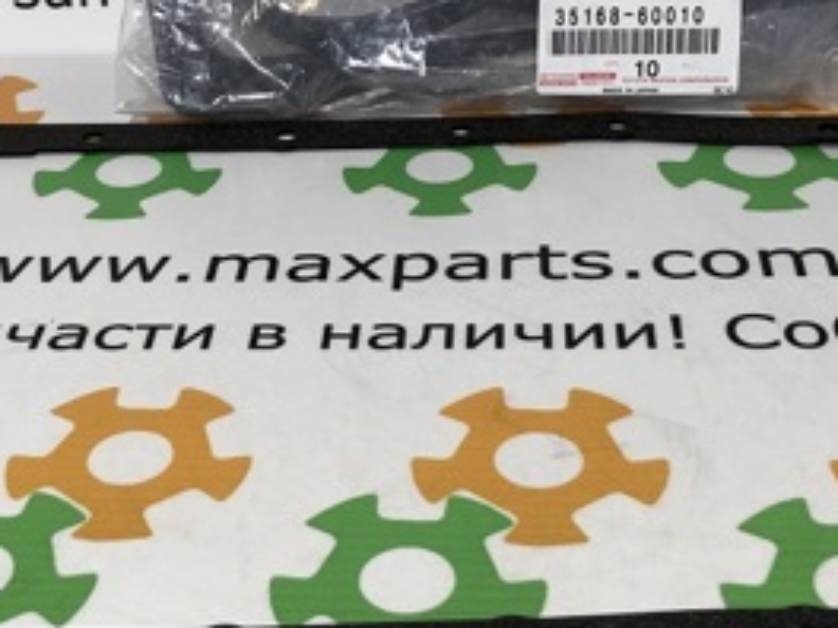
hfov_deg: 28.5
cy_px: 298
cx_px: 333
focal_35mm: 68
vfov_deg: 21.6
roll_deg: +3.9
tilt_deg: -32.7
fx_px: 1646
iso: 25
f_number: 1.8
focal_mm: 3.99
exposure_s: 1/50
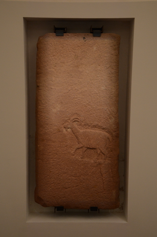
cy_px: 118
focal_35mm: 46
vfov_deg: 42.4
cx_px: 78
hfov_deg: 28.8
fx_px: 305
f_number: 4
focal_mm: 31
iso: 1250
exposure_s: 1/50
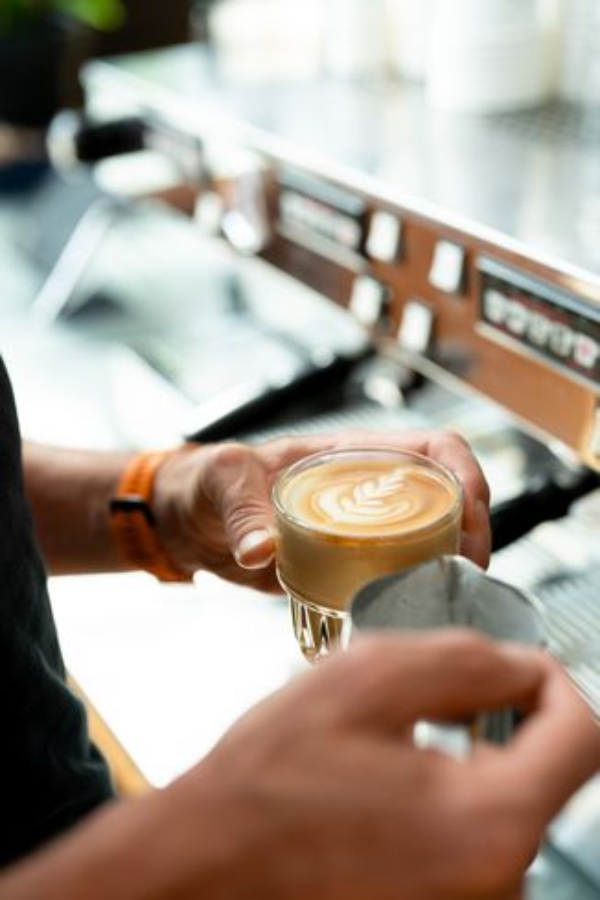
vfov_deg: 39.6
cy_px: 450
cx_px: 300
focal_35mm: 50
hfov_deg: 27.0
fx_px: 1250
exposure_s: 1/250
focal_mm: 50
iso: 100
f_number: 2.5
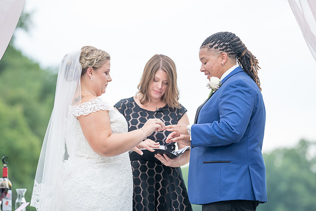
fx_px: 1822
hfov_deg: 9.9
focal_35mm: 207
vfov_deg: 6.6
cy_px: 102
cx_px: 155
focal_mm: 198
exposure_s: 1/200
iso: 160
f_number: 4
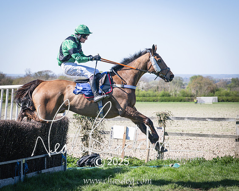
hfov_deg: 18.0
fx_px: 753
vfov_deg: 14.5
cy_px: 102
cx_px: 110
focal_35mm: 106
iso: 220
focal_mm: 74
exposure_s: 1/2000
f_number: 4
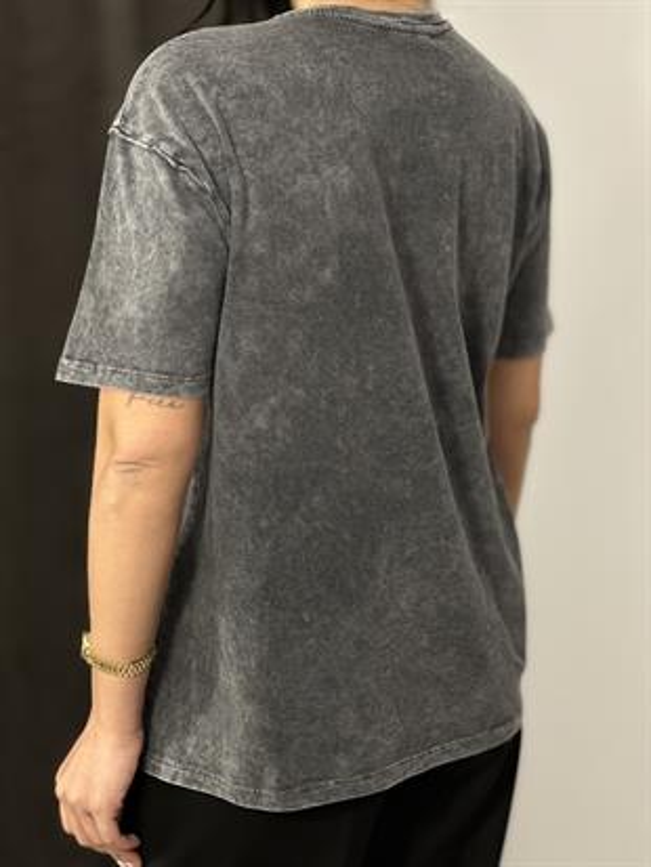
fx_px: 1930
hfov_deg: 19.1
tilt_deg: -14.4
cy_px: 434
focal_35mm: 77
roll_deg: +0.0
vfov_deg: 25.3
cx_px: 326
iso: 125
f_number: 2.8
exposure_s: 1/33
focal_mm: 9
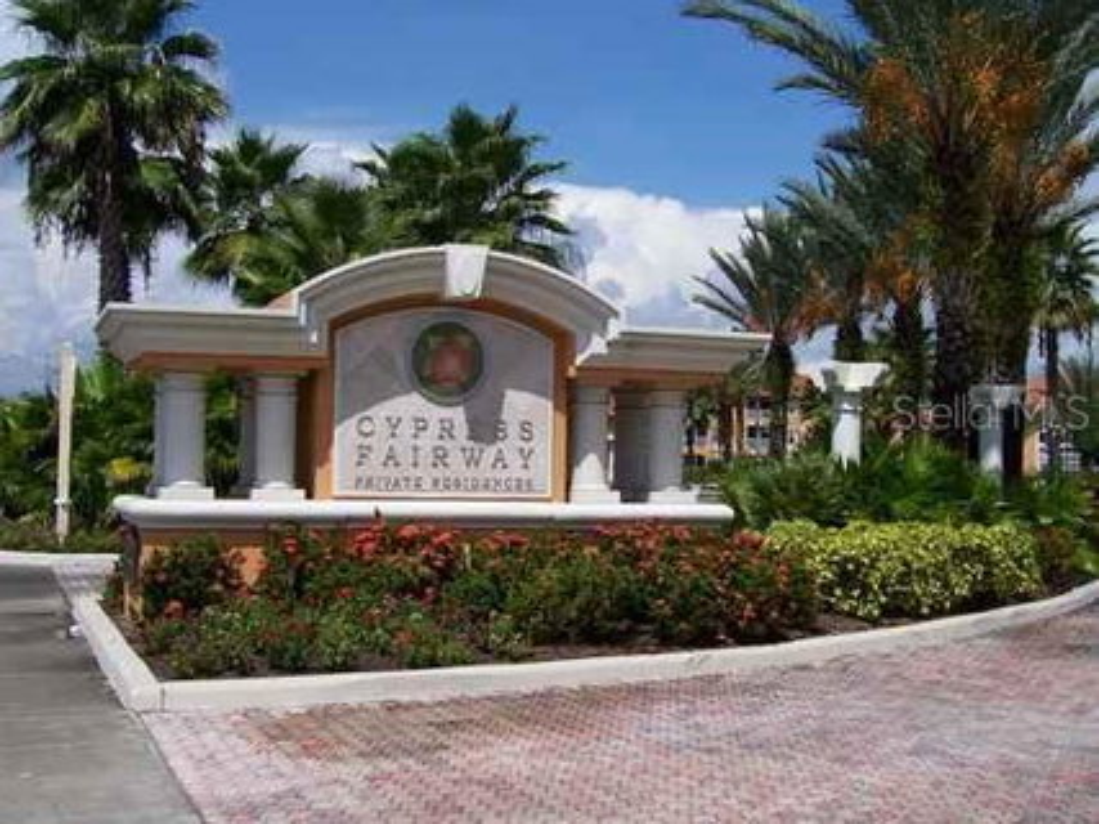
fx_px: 1333
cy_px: 412
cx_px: 550
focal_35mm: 42
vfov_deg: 34.3
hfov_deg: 44.8
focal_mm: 7
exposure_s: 1/750
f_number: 5.6
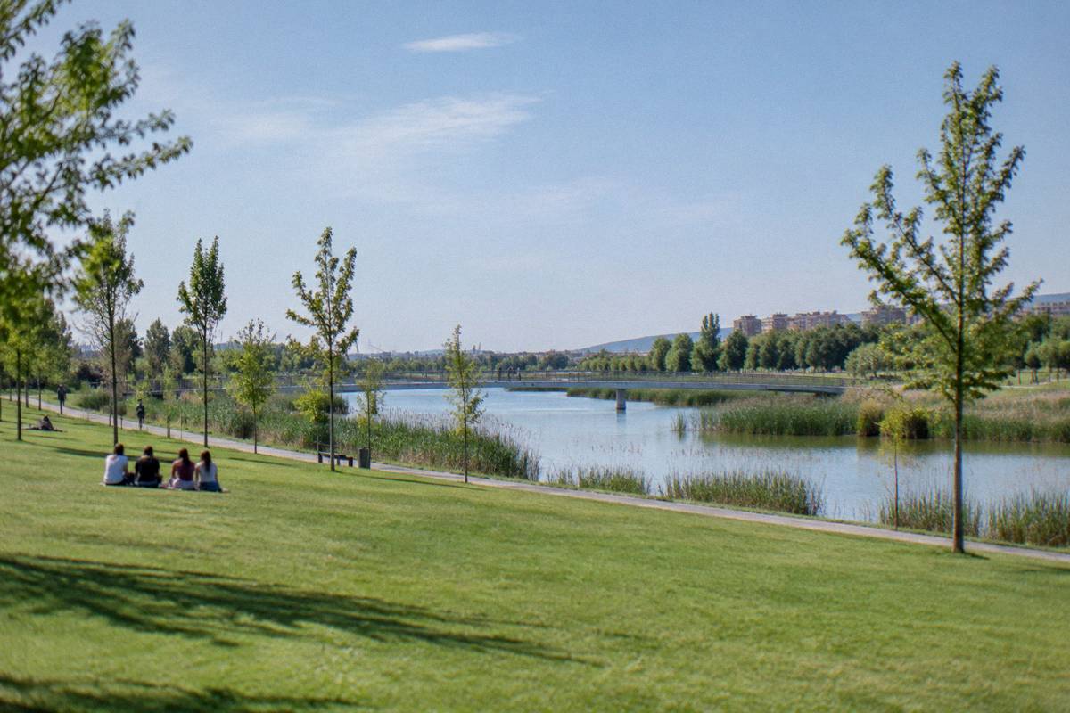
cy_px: 356
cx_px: 535
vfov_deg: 19.5
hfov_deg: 28.8
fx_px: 2080
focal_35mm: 70
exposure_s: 1/2000
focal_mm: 70
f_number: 5
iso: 320
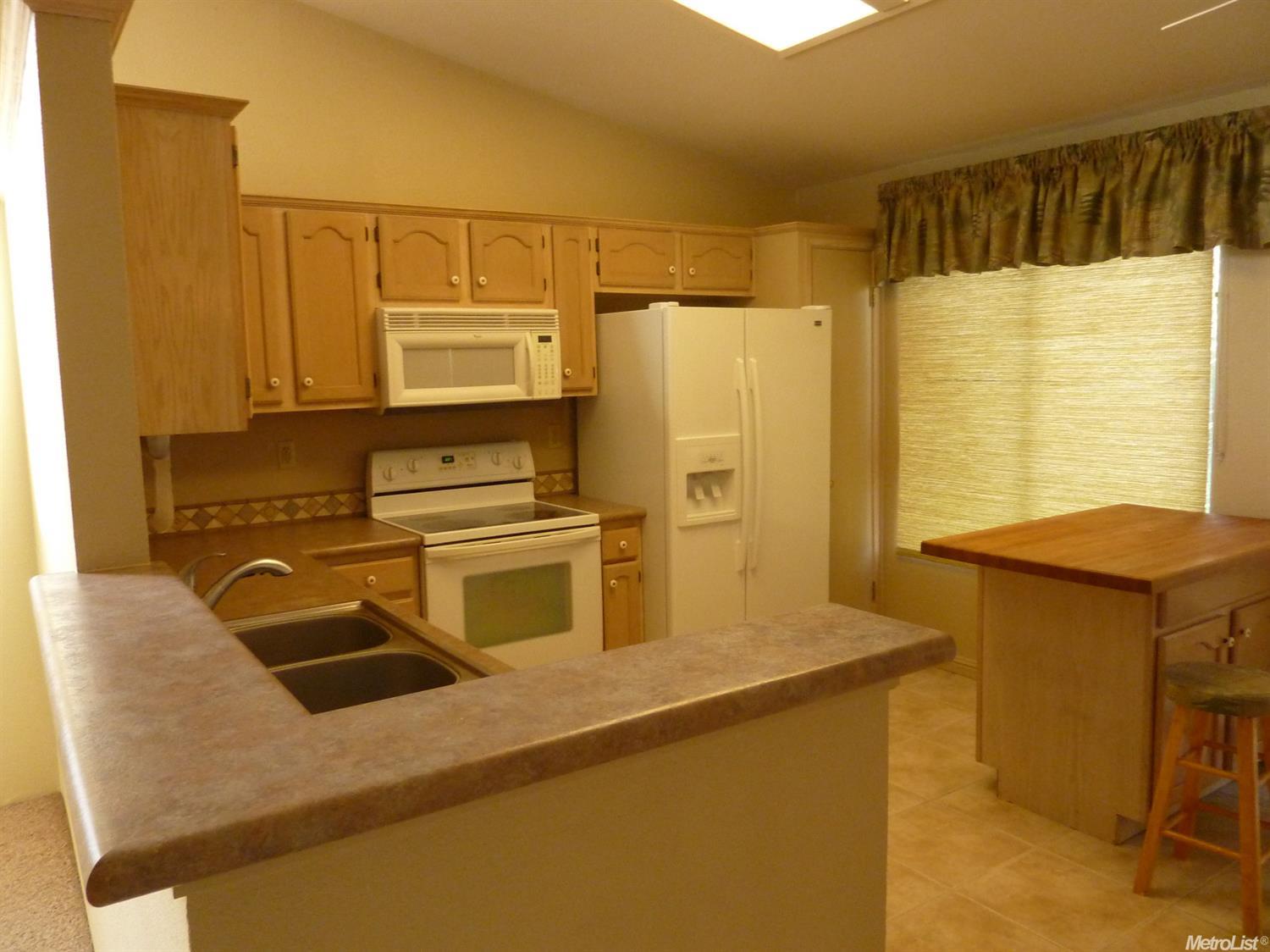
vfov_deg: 54.9
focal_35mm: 25
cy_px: 476
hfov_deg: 69.4
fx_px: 917
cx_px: 635
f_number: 3.3
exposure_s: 1/30
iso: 400
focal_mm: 4.1
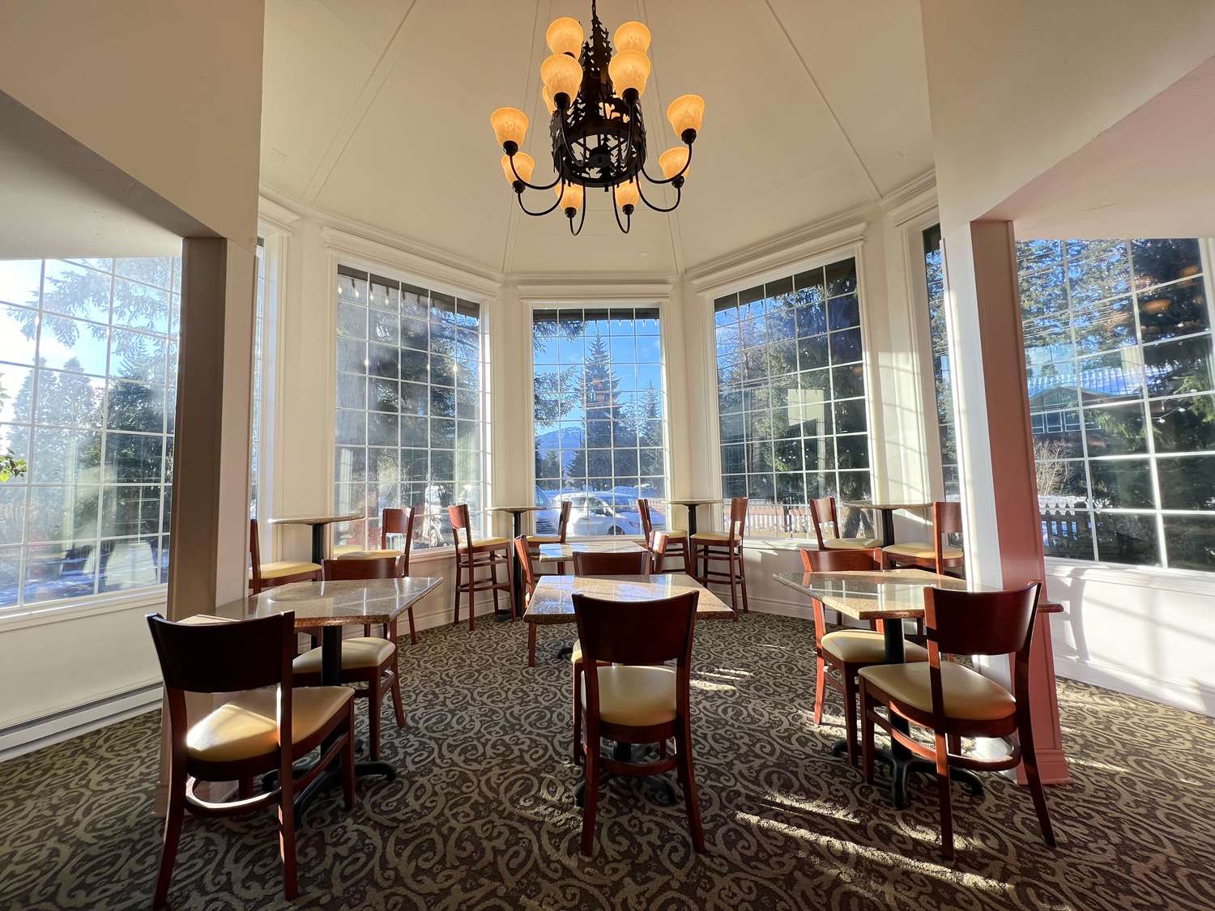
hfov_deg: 106.2
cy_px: 456
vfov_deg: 89.9
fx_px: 456
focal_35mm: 13
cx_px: 608
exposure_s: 1/146
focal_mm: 1.57
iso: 32
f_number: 1.8
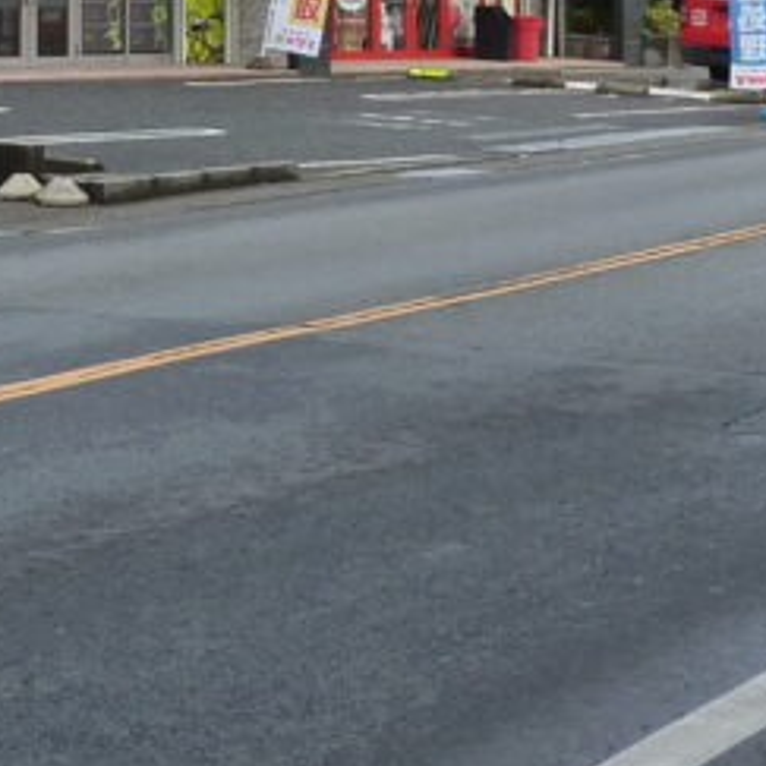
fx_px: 2654
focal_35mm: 106
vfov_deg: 15.9
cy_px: -107
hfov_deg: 16.0
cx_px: -73
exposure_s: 1/125
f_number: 4
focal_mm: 4.4
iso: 125
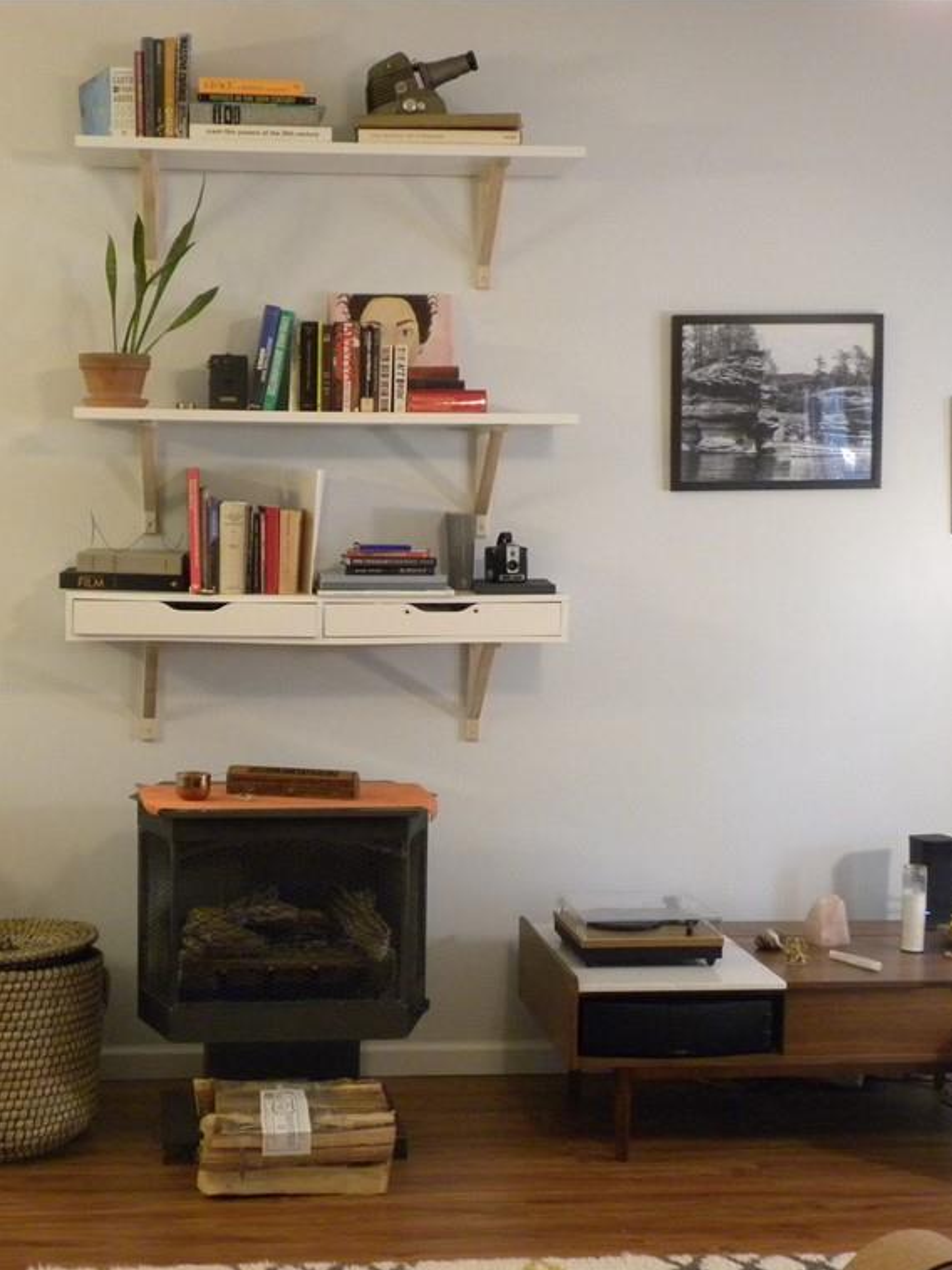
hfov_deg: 28.9
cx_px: 320
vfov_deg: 38.2
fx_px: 1834
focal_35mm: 50
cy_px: 640
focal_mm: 6.6
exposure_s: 1/17.2
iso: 400
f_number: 3.2
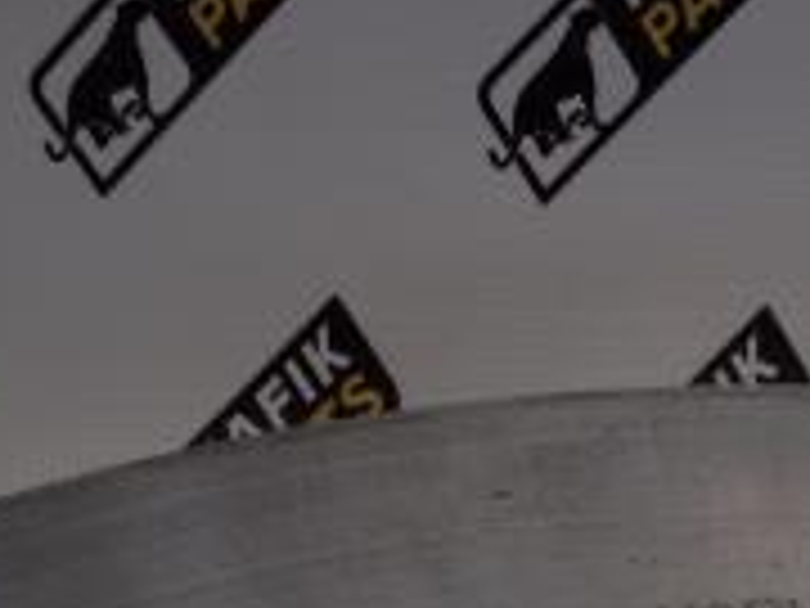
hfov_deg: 20.2
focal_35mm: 93
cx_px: 864
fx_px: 2176
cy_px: 898
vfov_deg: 14.8
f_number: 2.4
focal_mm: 2.93
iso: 40
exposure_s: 1/111
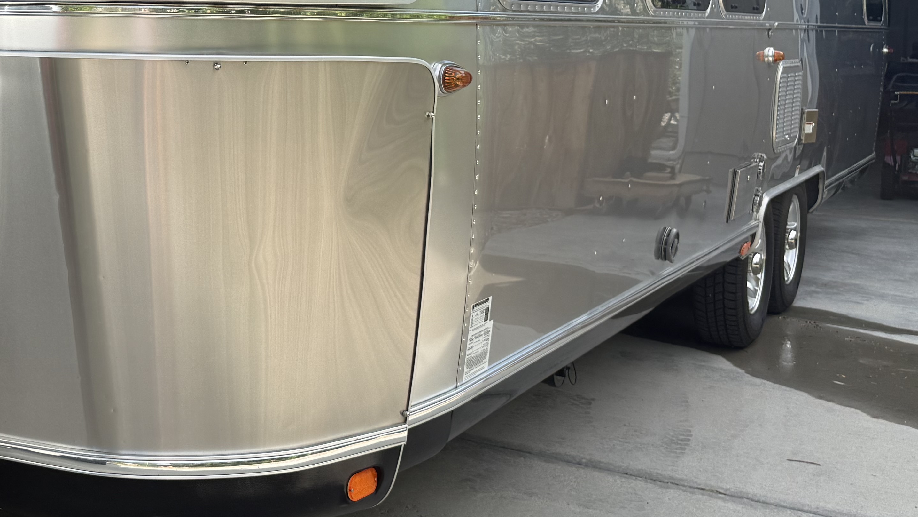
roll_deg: -0.3
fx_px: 1266
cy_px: 81
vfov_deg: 22.6
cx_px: 166
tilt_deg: -1.6
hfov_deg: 38.2
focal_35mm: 52
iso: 80
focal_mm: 6.76
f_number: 1.78
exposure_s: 1/2611
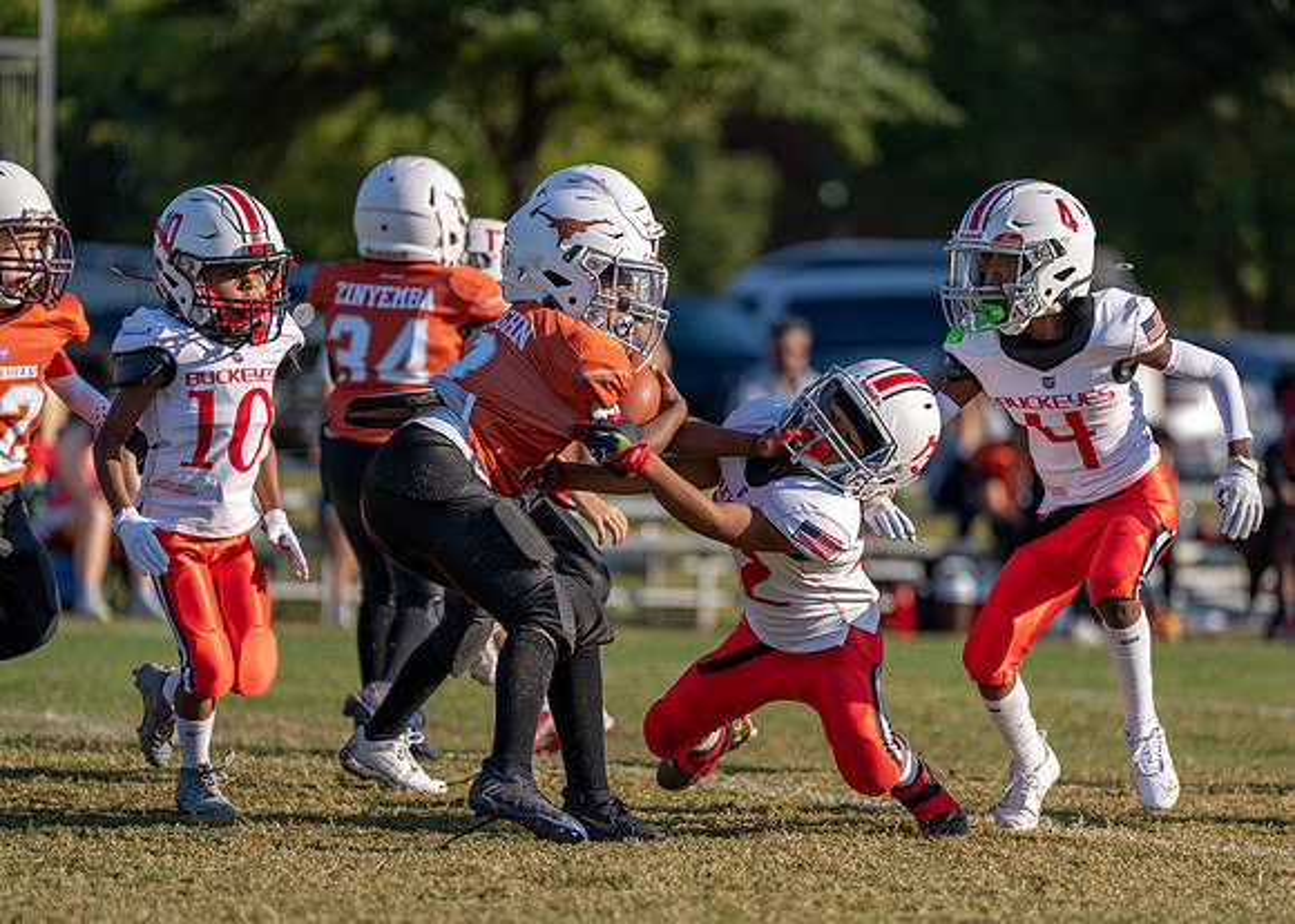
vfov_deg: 6.0
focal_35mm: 239
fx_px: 8783
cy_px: 527
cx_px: 738
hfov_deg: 8.4
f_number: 2.8
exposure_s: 1/1600
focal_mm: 200
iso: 100
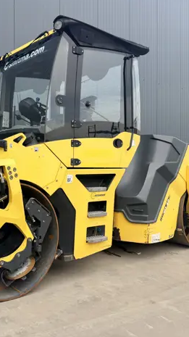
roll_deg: -0.3
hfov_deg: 31.9
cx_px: 37
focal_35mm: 36
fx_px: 321
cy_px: 165
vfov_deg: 55.3
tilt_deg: -0.1
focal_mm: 6.76
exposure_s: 1/2110
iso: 80
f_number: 1.78
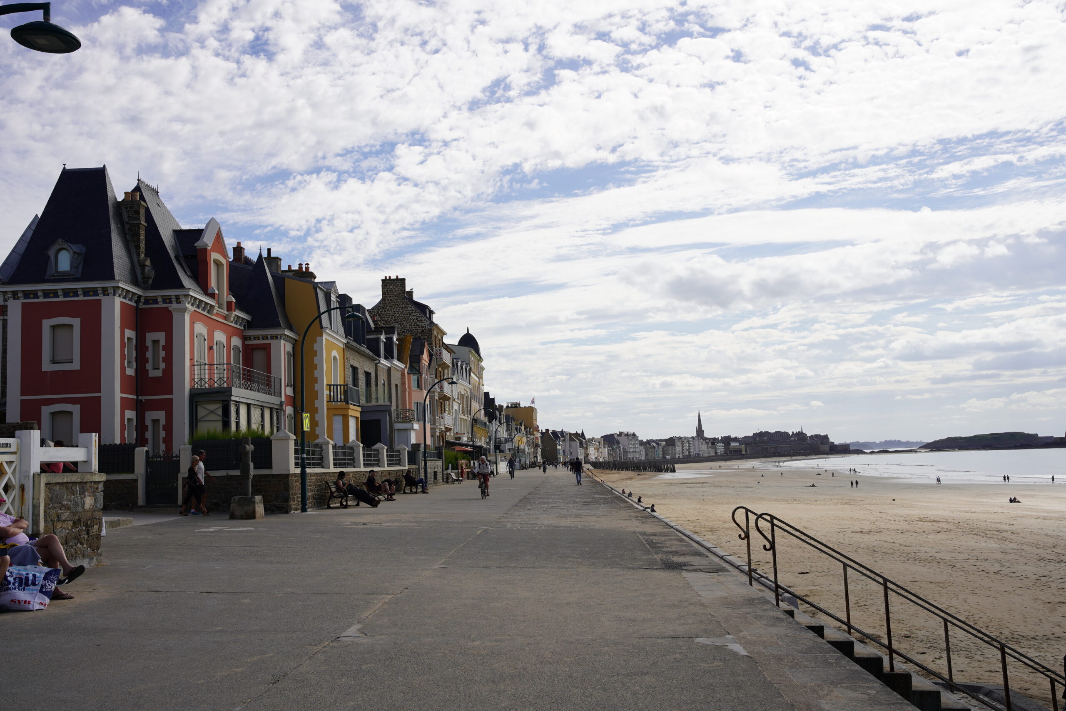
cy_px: 356
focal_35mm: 36
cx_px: 533
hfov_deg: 53.5
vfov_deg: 37.2
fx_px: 1057
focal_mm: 35.7
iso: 100
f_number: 10
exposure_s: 1/320
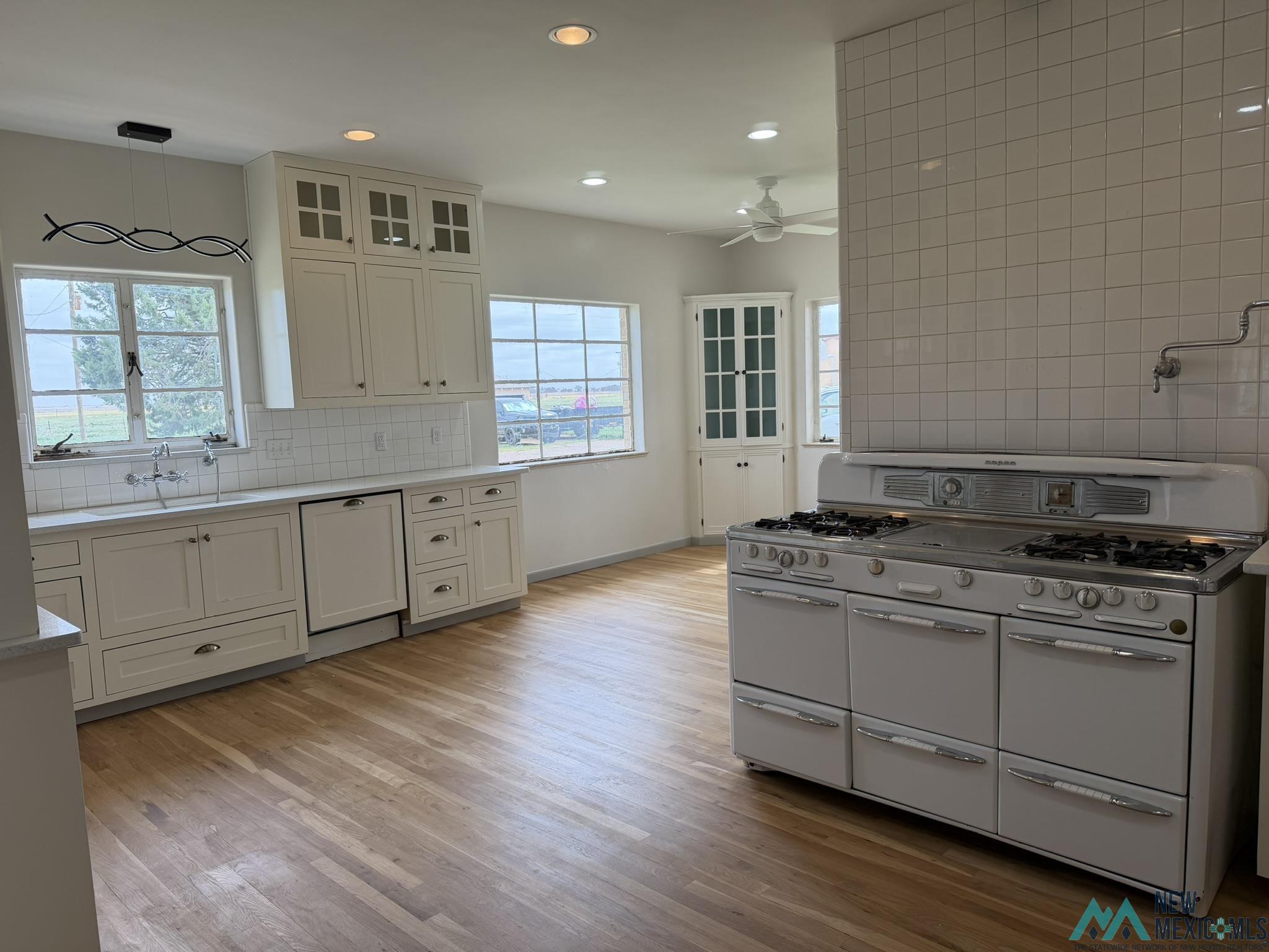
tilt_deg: -5.3
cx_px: 634
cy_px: 476
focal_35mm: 24
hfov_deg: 71.6
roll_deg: +2.1
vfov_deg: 56.8
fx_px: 880
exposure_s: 1/504
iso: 100
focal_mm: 6.76
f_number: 1.78
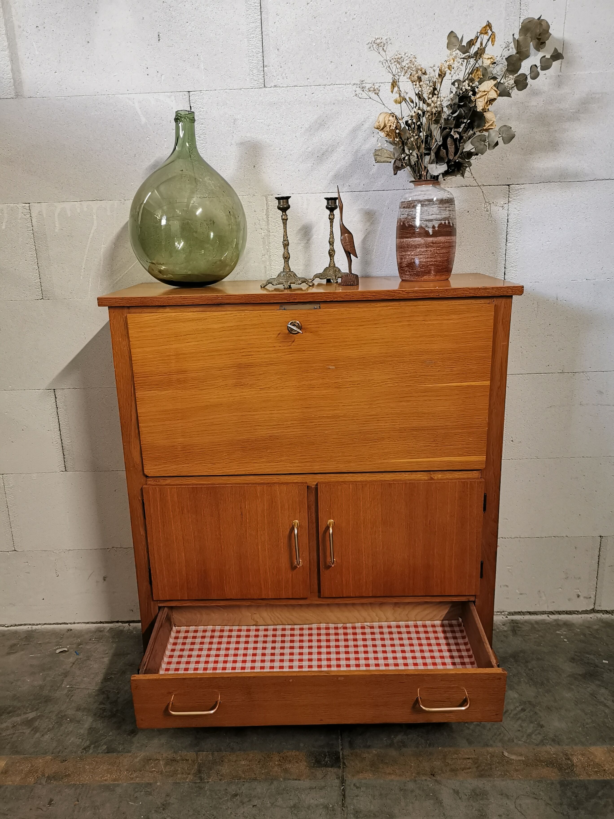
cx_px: 307
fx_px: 639
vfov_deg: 65.3
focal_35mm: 27
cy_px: 410
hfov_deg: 51.4
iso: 640
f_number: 1.8
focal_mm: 5.58
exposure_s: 1/50
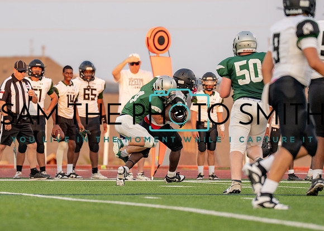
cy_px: 112
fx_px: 3810
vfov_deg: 3.5
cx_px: 117
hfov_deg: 4.9
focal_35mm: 414
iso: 500
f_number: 2.8
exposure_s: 1/1250
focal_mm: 200
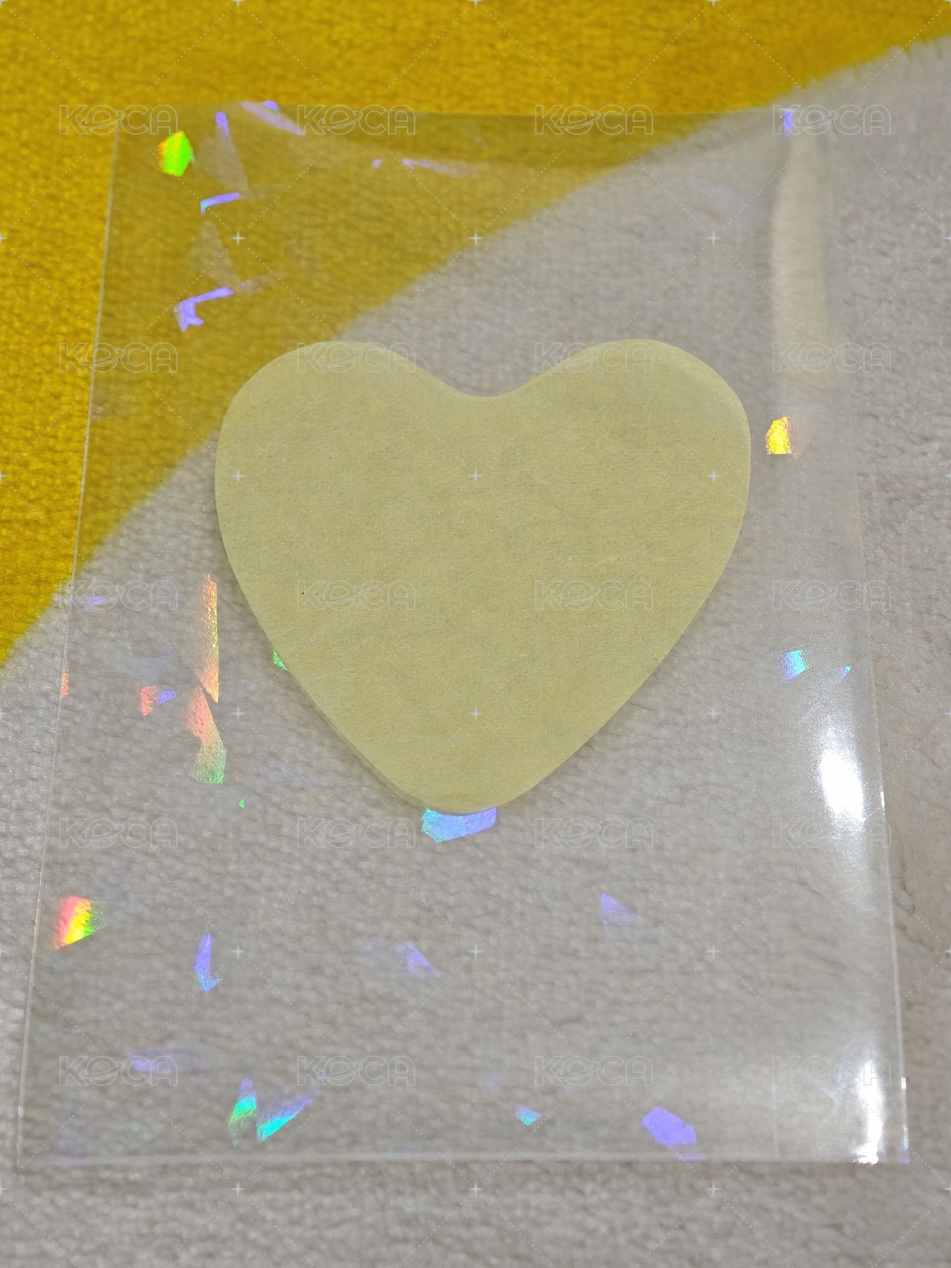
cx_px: 476
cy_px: 634
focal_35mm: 75
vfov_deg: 26.0
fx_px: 2747
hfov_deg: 19.6
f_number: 2
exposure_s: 1/120
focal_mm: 9
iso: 1250
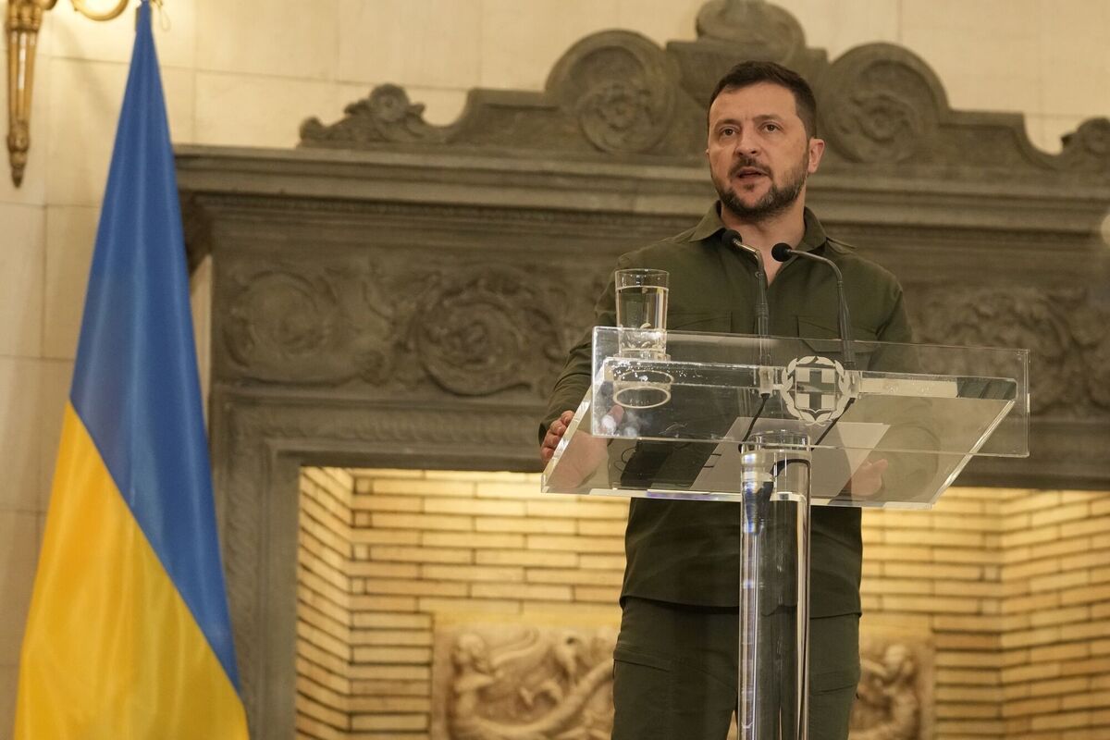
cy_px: 370
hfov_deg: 14.4
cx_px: 555
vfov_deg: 9.7
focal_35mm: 142
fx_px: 4378
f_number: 3.2
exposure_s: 1/400
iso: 3200
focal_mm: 95
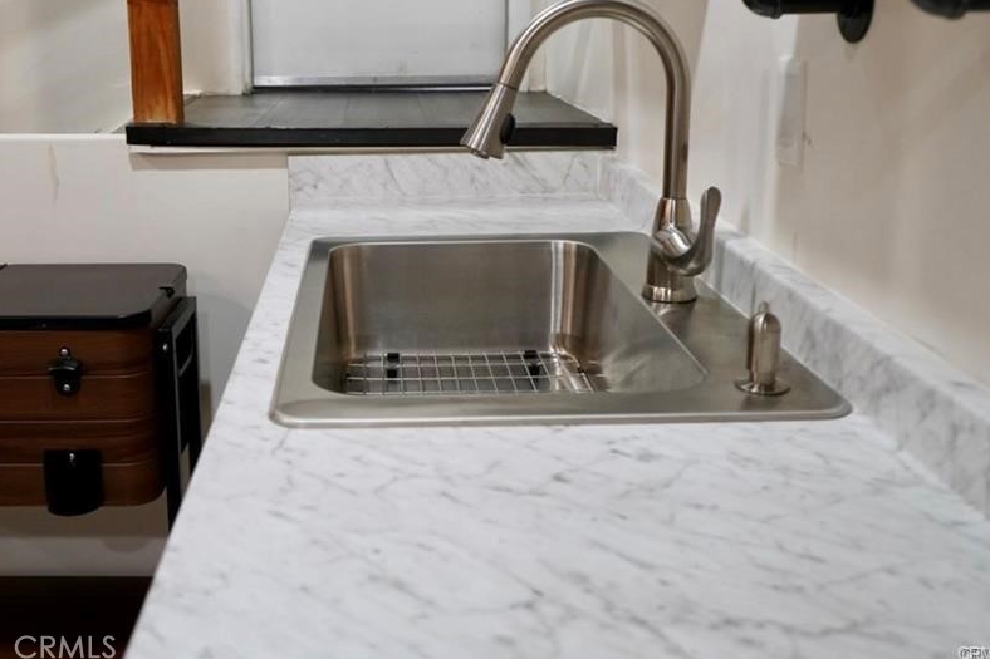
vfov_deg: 34.0
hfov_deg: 49.1
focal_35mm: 39
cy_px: 237
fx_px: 1072
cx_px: 378
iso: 2500
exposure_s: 1/160
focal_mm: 30
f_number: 4
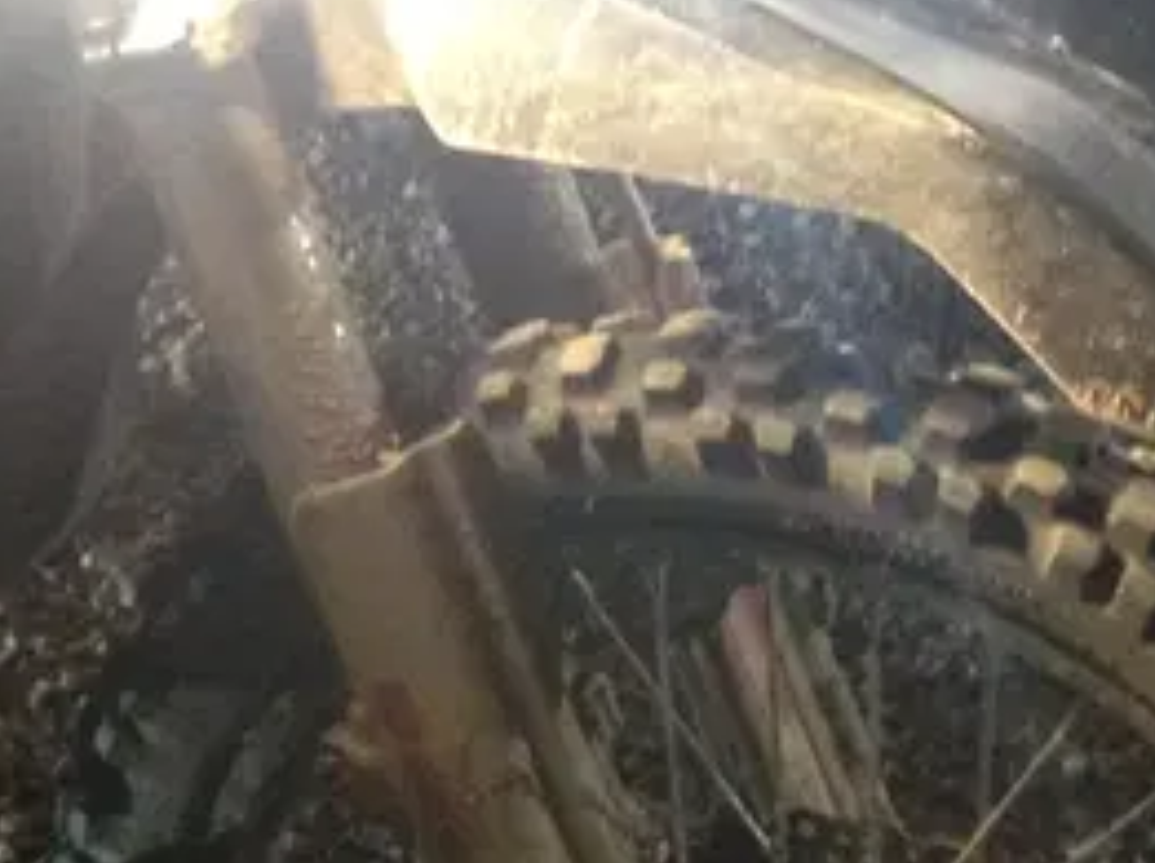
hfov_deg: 12.6
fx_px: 5065
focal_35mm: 152
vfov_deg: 9.4
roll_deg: +1.1
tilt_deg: -10.1
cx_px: -376
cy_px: -540
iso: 320
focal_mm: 4.12
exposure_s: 1/20
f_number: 2.4
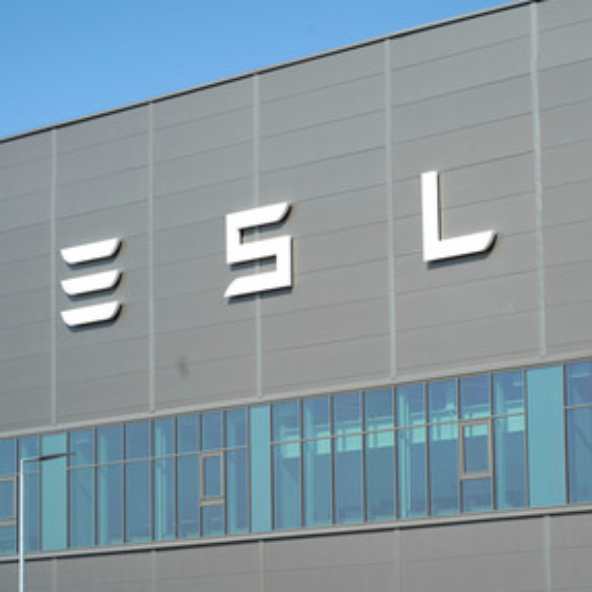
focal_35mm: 140
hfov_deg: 12.5
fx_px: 2709
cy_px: 291
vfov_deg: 12.5
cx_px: 321
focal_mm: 105
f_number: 8
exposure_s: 1/160
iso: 100
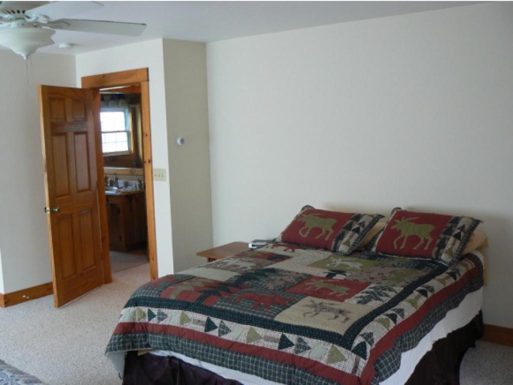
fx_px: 534
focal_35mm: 36
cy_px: 192
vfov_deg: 39.7
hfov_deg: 51.3
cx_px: 256
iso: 160
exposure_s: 1/30
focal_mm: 6
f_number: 2.8
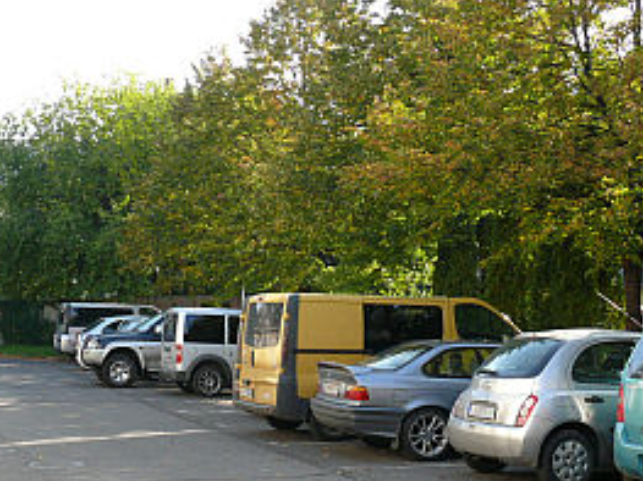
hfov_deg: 32.2
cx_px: 298
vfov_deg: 24.2
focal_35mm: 60
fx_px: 1114
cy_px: 332
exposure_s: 1/160
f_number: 4
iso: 100
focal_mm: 7.4
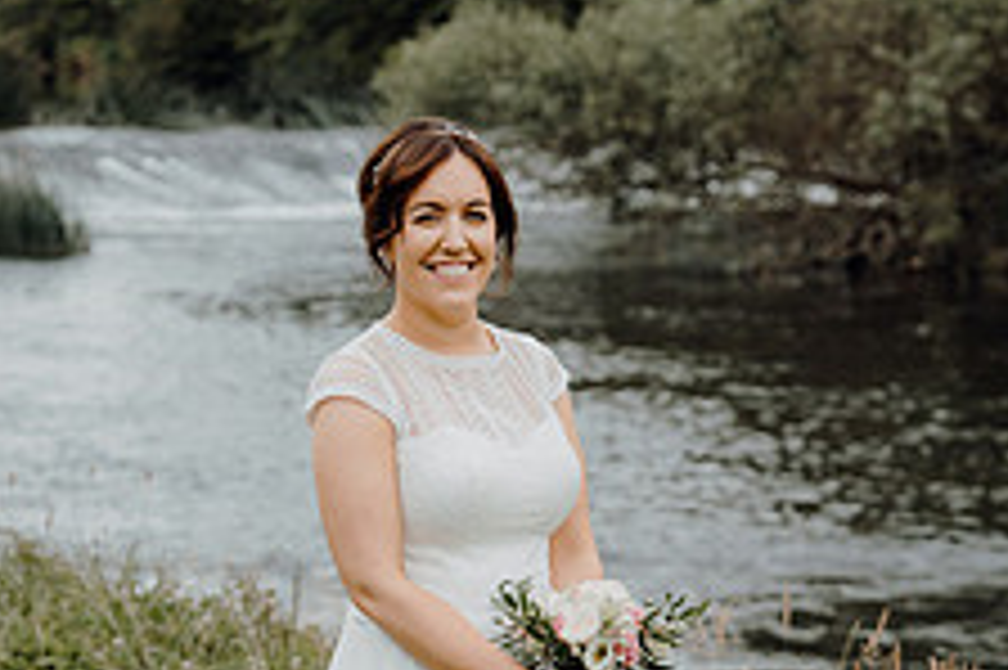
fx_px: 3917
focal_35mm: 140
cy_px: 623
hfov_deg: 14.6
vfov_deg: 9.7
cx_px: 819
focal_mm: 54
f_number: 2.8
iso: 125
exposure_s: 1/800
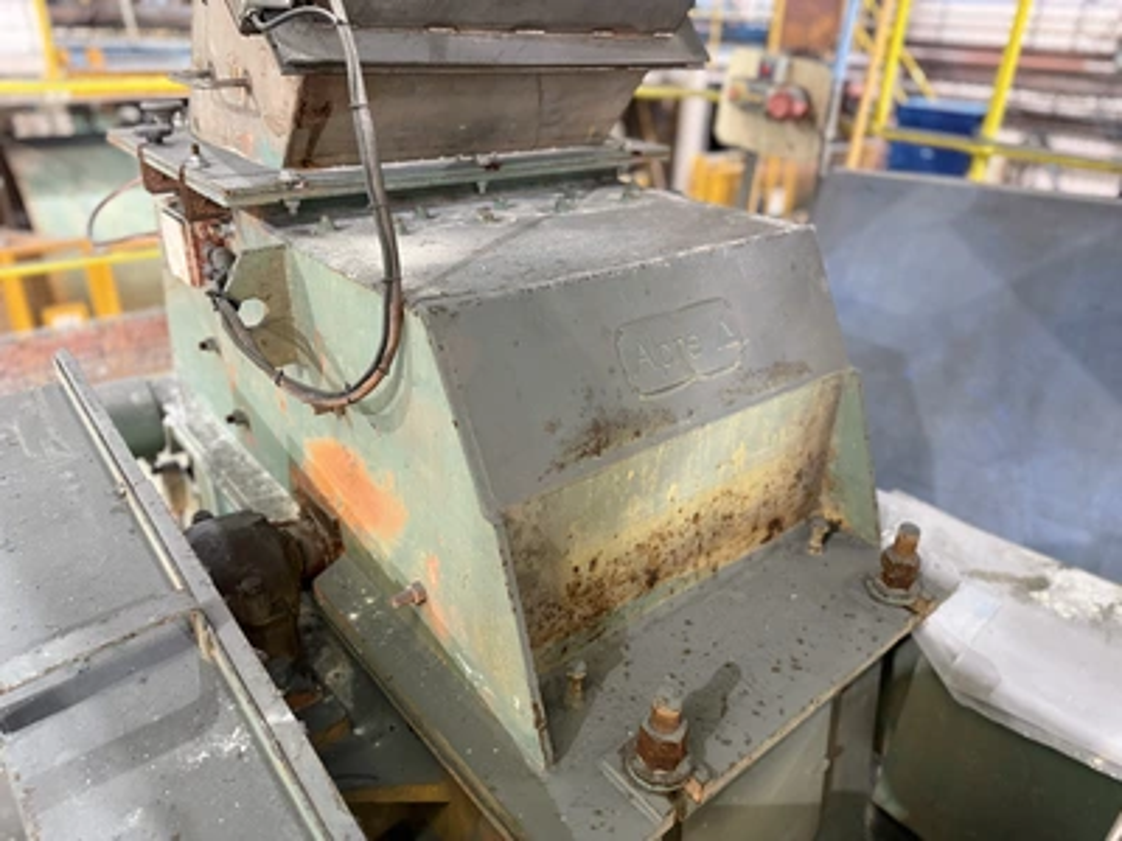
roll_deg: -2.3
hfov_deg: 71.6
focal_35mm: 24
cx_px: 561
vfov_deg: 56.8
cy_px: 420
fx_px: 778
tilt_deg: -26.6
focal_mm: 6.76
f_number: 1.78
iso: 500
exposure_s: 1/60
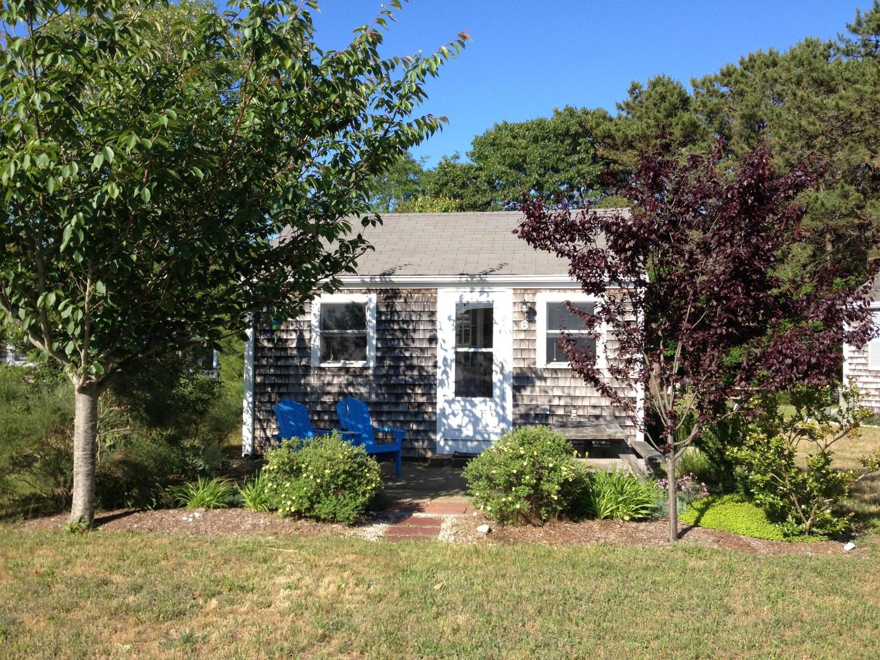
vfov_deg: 40.7
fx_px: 890
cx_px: 440
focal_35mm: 35
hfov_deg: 52.6
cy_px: 330
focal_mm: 4.28
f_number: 2.4
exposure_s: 1/863
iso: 50
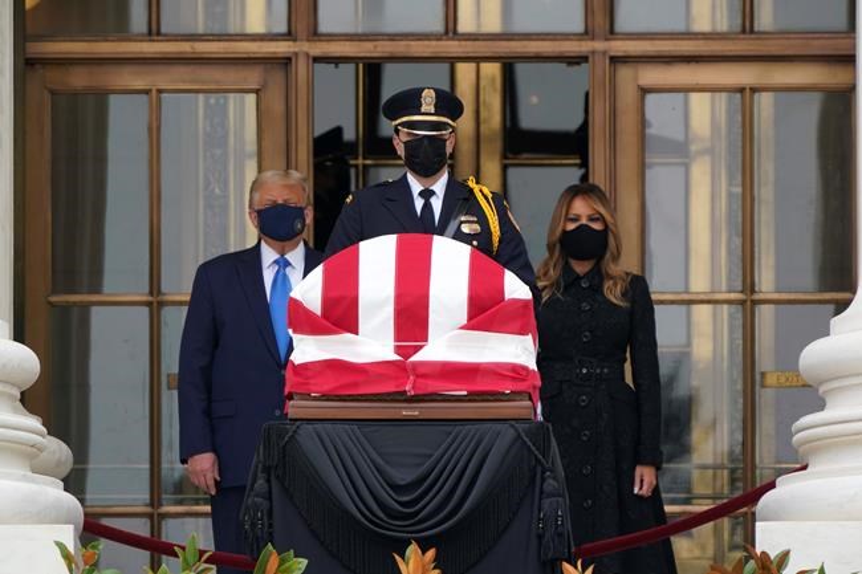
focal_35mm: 1200
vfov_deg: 1.1
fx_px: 28724
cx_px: 431
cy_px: 287
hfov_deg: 1.7
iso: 1600
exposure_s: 1/160
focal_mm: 1200
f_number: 14
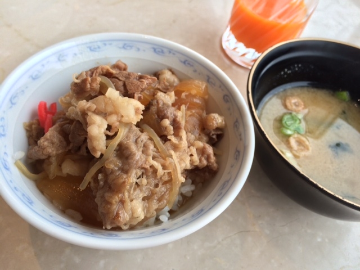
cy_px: 135
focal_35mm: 29
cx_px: 180
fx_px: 302
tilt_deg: -53.3
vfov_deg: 48.2
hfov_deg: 61.7
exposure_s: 1/120
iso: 32
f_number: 2.2
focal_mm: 4.15
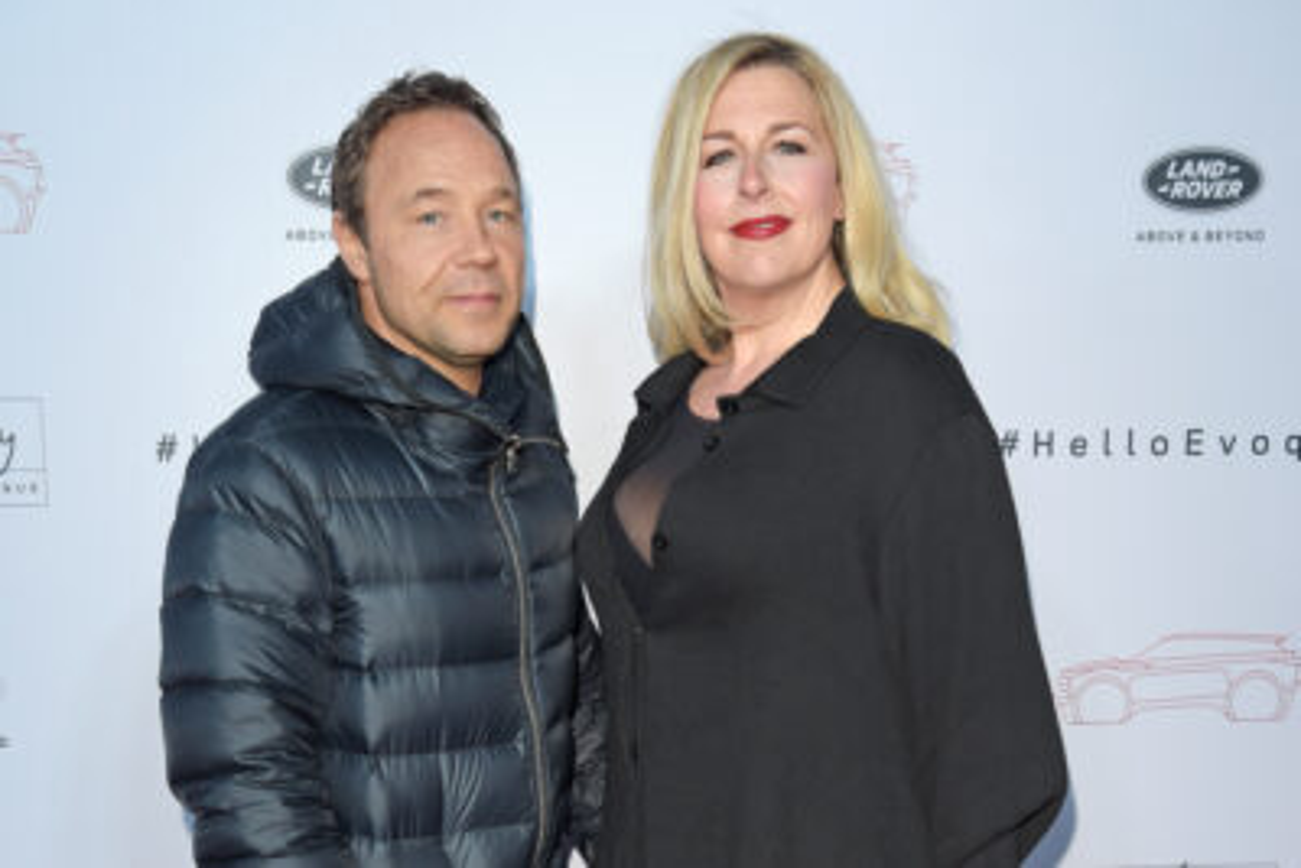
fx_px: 1446
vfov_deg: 33.4
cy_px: 434
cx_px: 650
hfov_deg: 48.4
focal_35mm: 40
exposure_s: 1/125
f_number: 5.6
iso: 400
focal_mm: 40
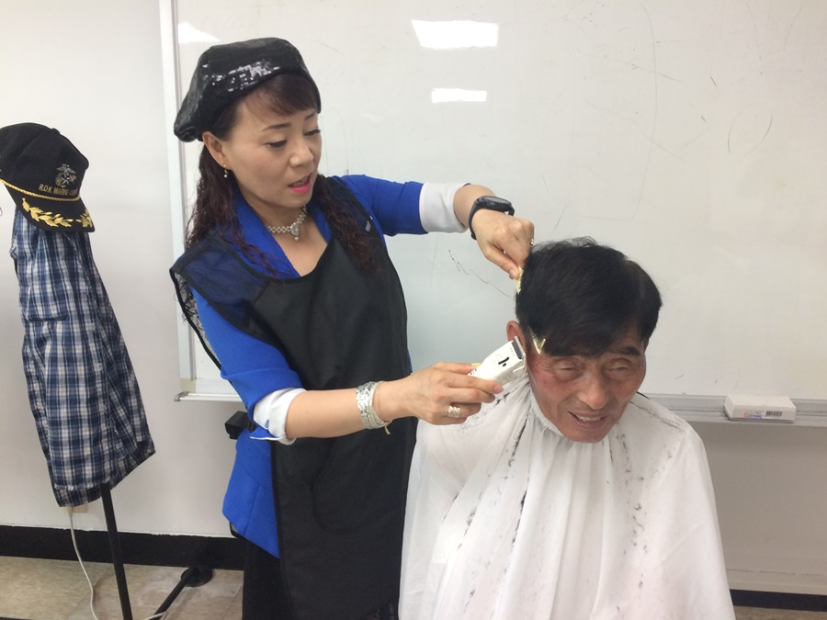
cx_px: 414
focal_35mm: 29
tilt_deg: -15.1
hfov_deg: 61.7
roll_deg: +0.0
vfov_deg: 48.2
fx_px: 693
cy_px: 310
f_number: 2.2
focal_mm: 4.15
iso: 40
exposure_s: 1/40
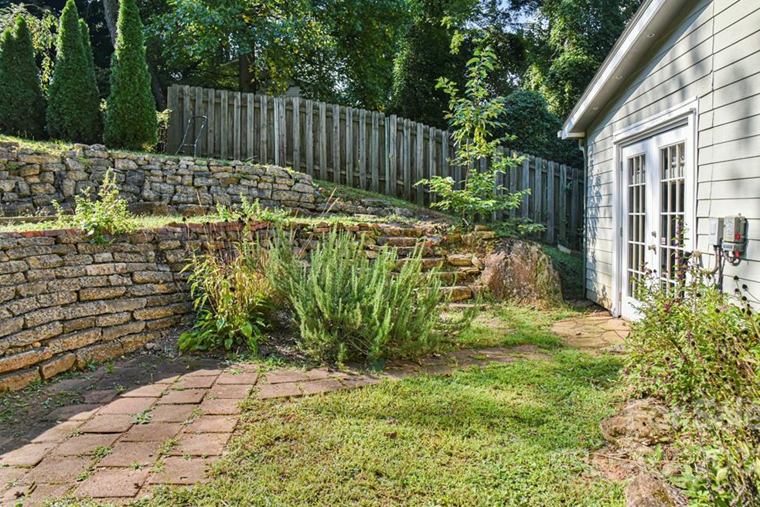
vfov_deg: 51.3
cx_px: 387
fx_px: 528
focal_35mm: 25
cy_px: 247
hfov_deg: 71.5
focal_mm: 24
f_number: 9
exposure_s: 1/320
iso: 1600
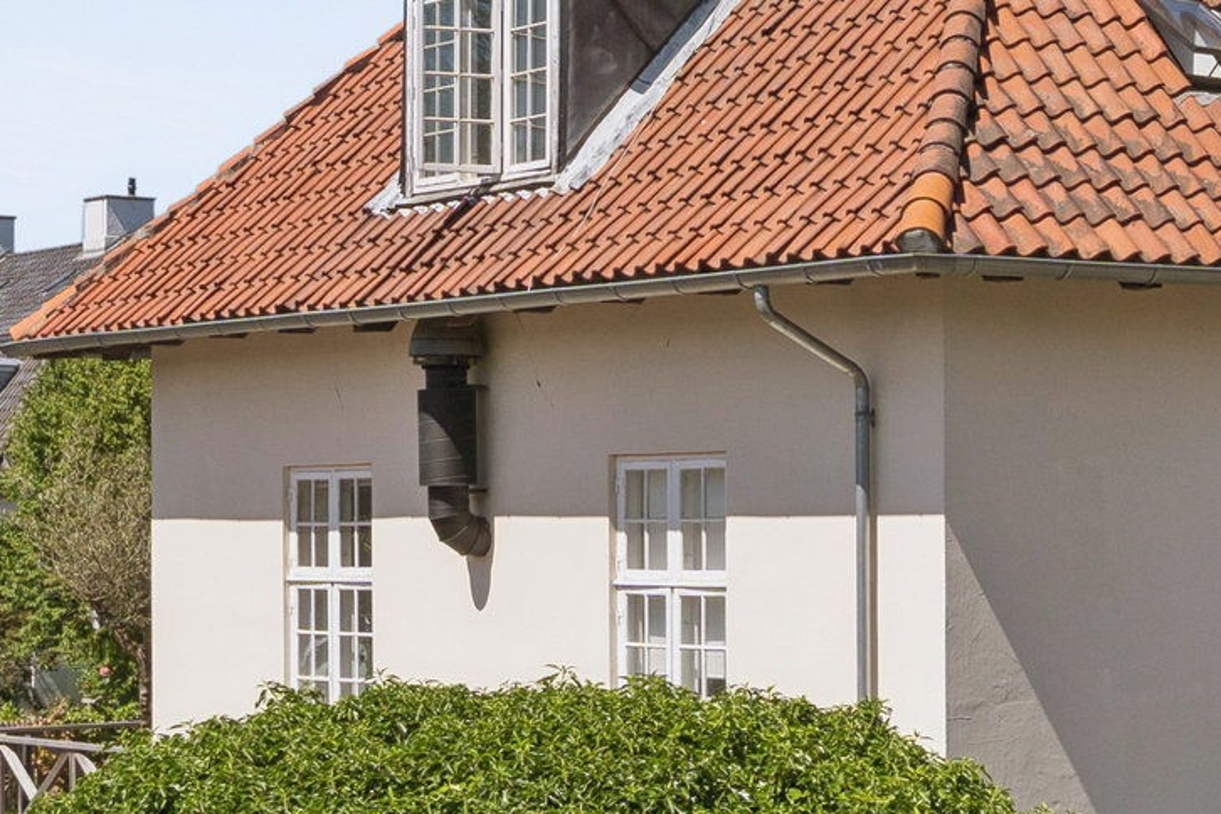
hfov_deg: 20.3
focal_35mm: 97
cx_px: 1202
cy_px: 296
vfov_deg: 14.1
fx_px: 3299
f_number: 7.1
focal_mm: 15.7
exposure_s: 1/400
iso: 100
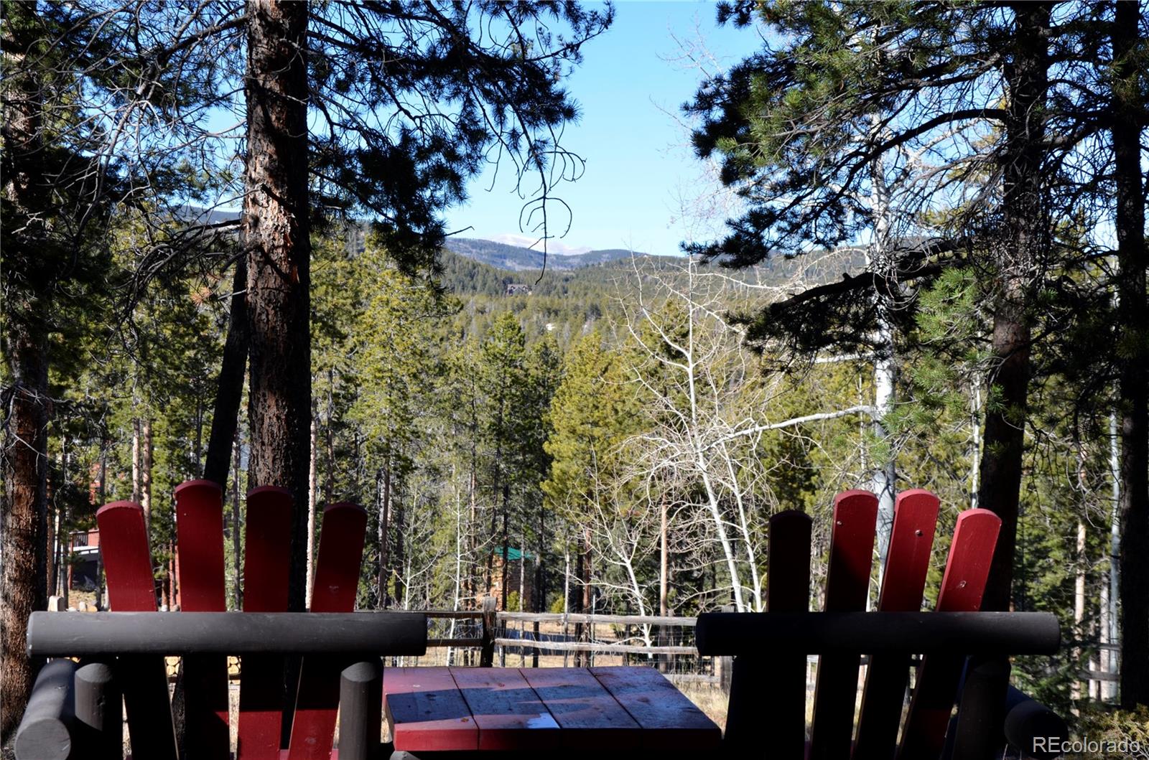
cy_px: 380
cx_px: 574
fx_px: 1911
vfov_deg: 22.5
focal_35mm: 60
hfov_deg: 33.5
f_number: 8
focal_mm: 40
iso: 200
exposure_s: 1/250
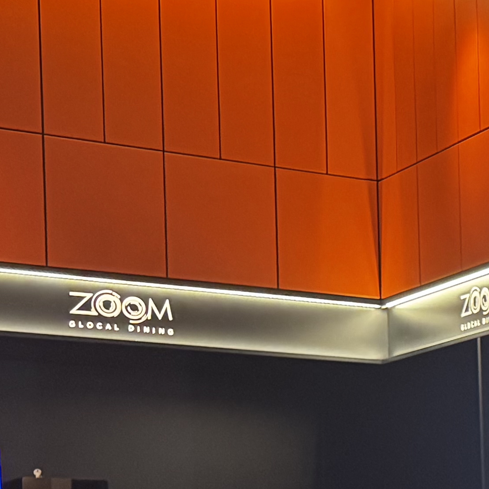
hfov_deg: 13.1
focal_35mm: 109
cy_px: 638
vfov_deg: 15.2
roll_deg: +0.4
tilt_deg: -2.0
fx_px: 1742
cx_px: 1070
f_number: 1.78
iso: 320
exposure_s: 1/57
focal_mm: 6.76
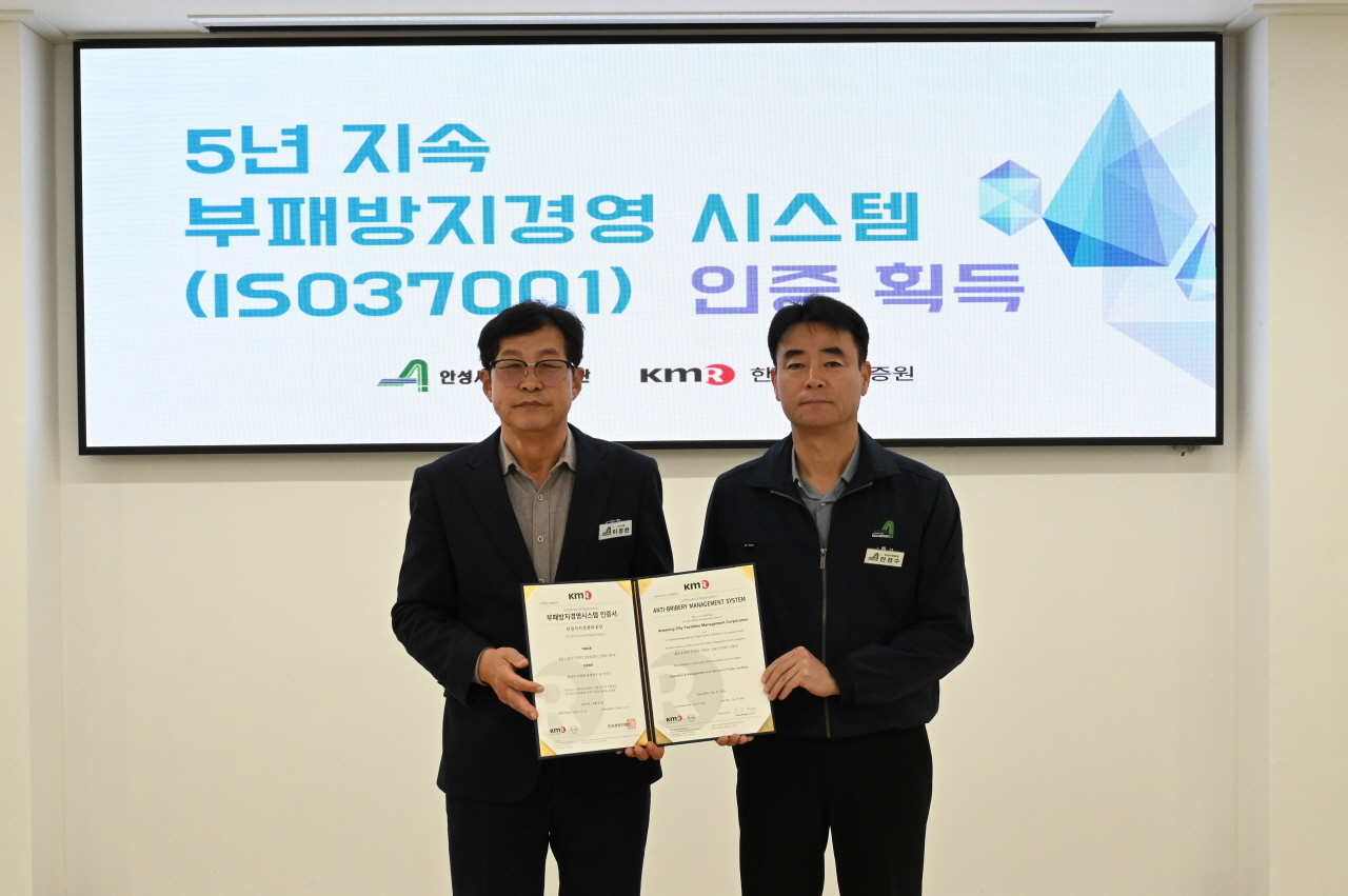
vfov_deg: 35.0
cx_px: 674
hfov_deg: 50.7
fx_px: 1422
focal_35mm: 38
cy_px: 448
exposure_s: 1/40
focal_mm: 38
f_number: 22
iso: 4000
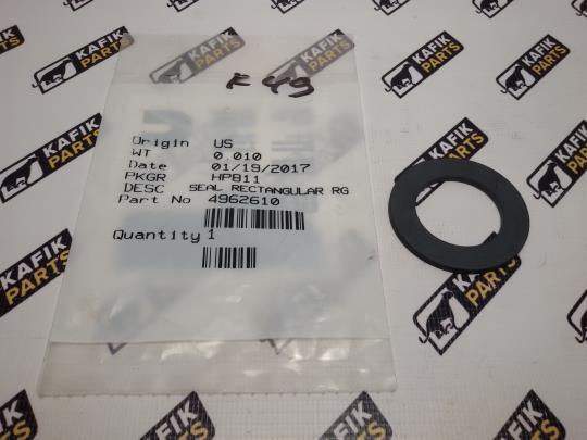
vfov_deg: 45.4
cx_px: 294
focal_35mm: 31
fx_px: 526
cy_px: 220
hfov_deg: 58.4
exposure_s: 1/50
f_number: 2.4
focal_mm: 2.93
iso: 40
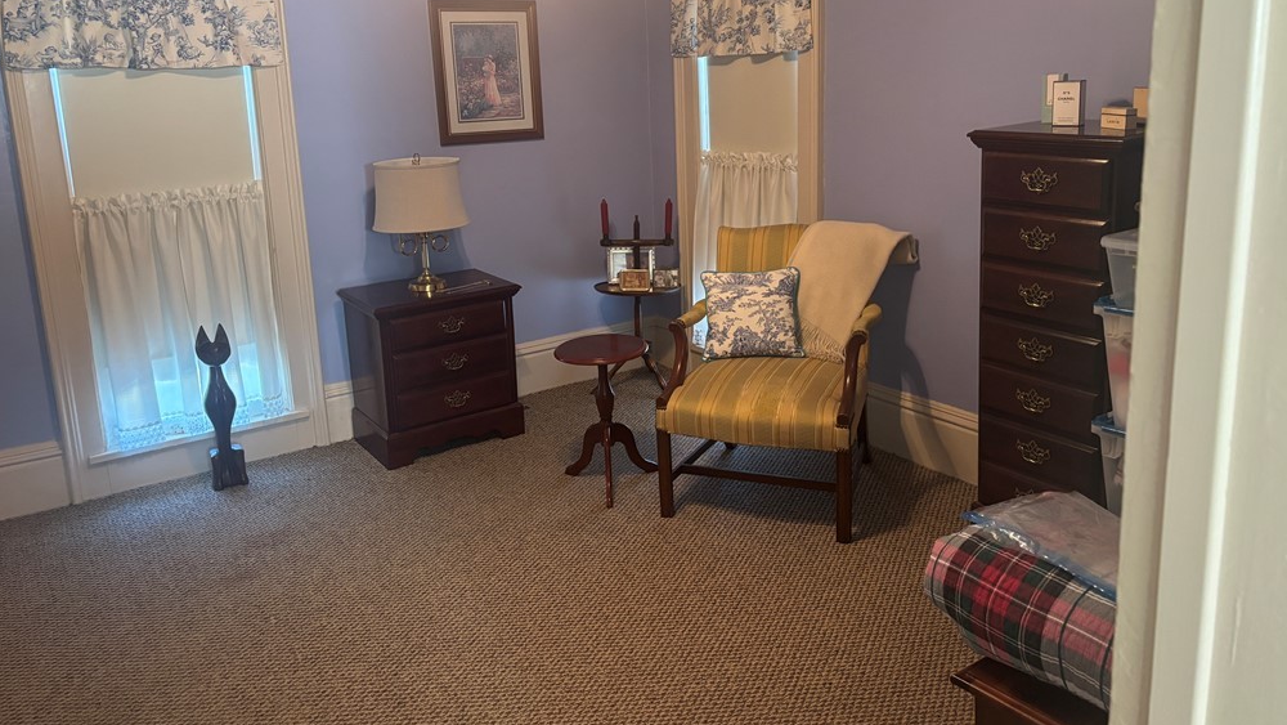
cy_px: 277
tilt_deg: -12.6
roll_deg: +2.5
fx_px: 990
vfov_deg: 40.0
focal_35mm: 29
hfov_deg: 66.1
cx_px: 638
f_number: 1.6
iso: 400
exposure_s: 1/60
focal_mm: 5.96
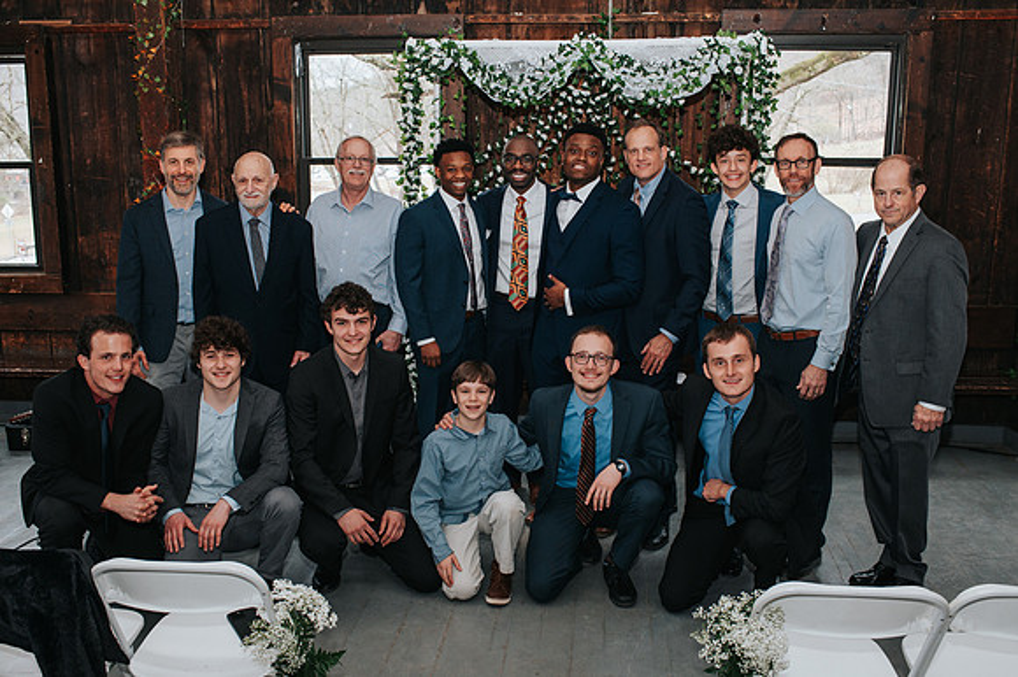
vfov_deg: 35.7
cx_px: 483
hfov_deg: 51.6
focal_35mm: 37
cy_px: 356
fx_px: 1053
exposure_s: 1/200
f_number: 4.5
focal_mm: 35
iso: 1000
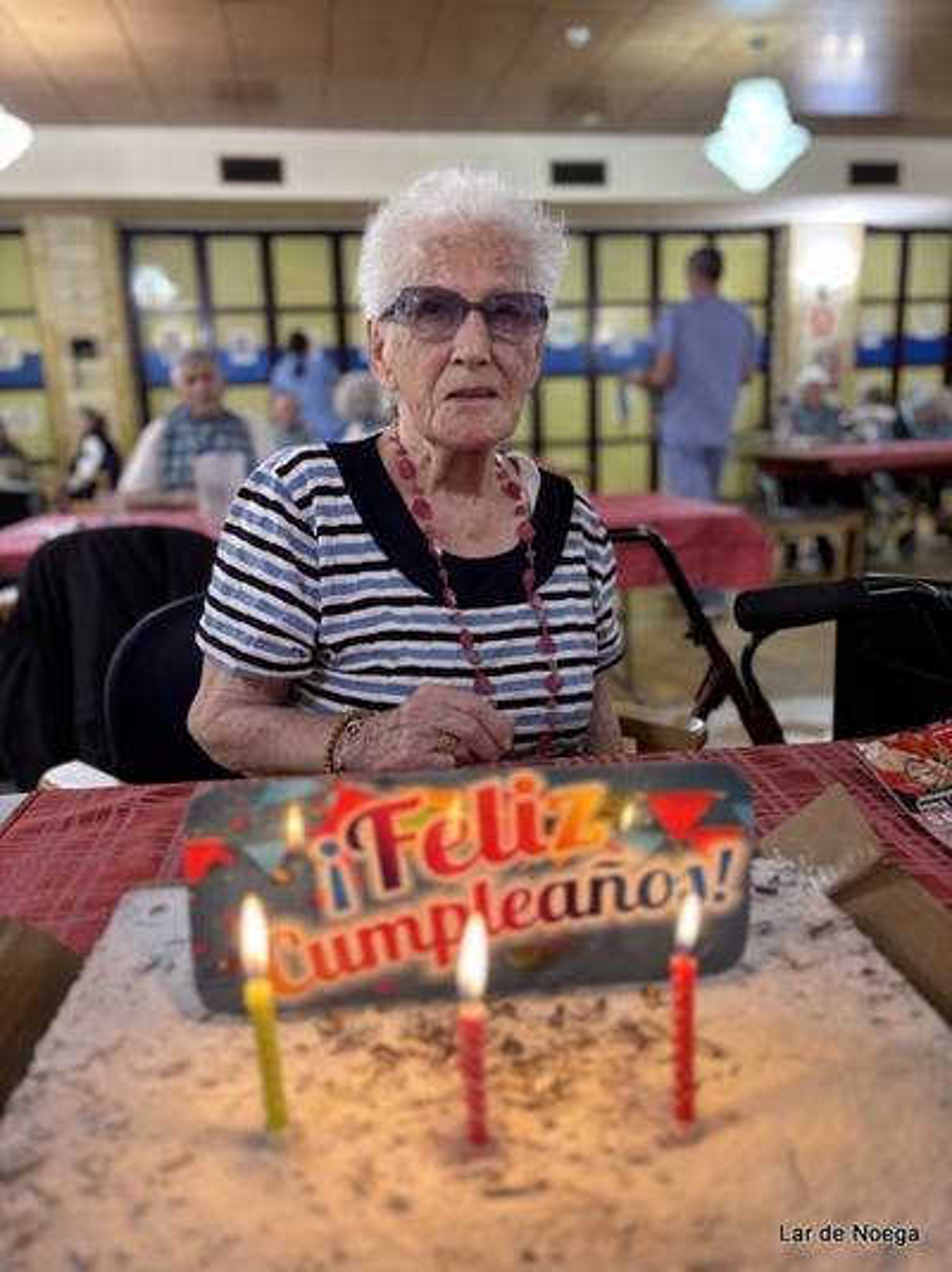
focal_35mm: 26
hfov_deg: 53.0
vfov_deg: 67.3
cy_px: 636
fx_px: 954
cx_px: 476
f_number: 1.6
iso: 250
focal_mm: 5.96
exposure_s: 1/60
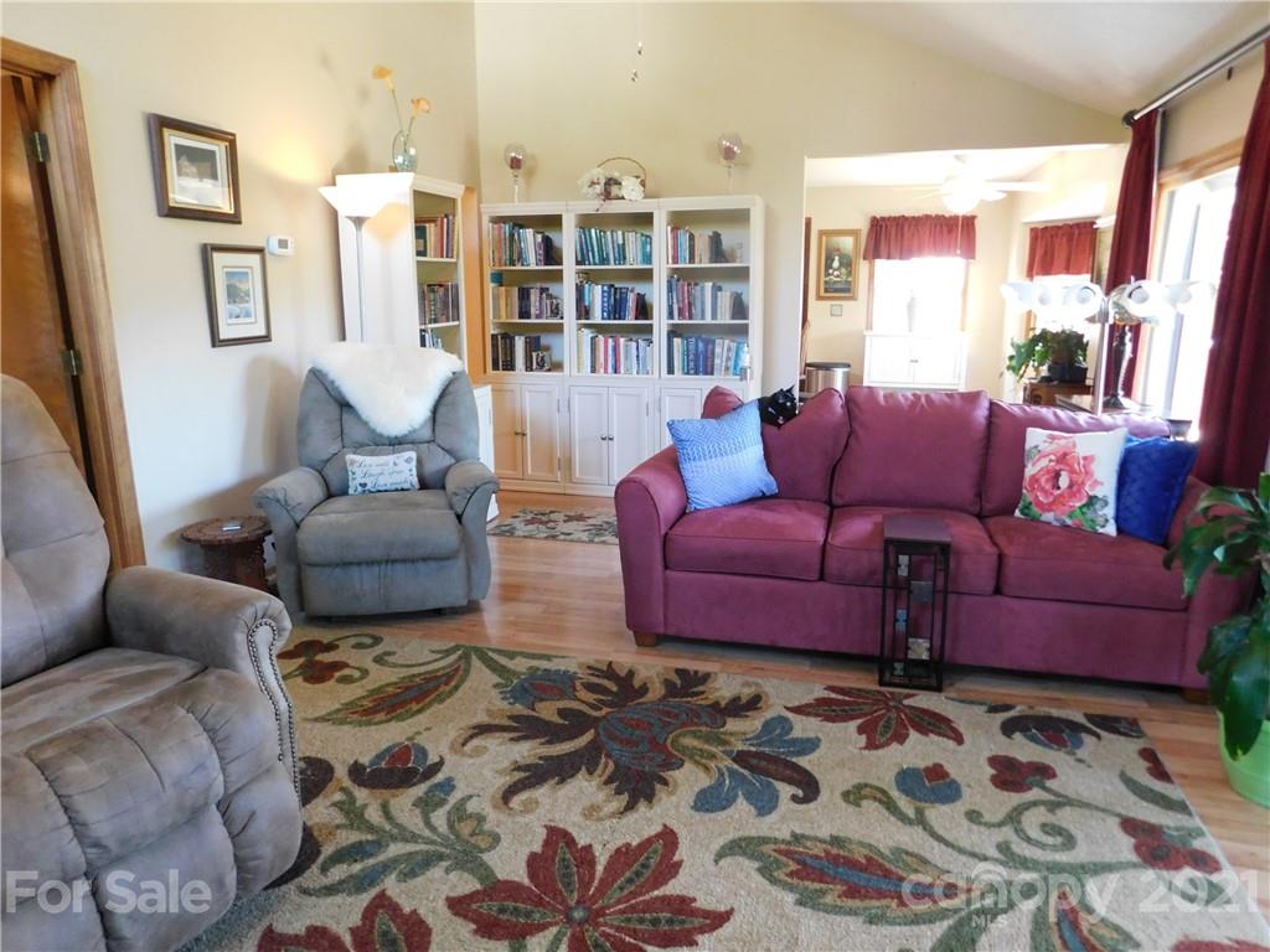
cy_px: 476
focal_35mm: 23
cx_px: 635
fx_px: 844
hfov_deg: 73.9
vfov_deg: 58.9
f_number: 3
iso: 400
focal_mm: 4
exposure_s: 1/25
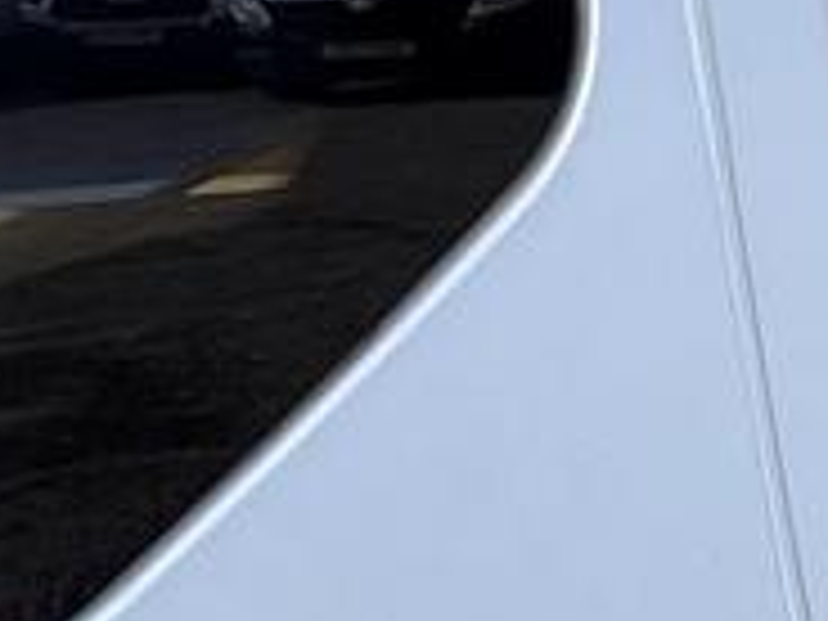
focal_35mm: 68
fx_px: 1627
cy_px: 72
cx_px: 1584
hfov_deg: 19.3
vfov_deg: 21.2
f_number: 2.2
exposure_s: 1/600
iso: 50
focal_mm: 2.22
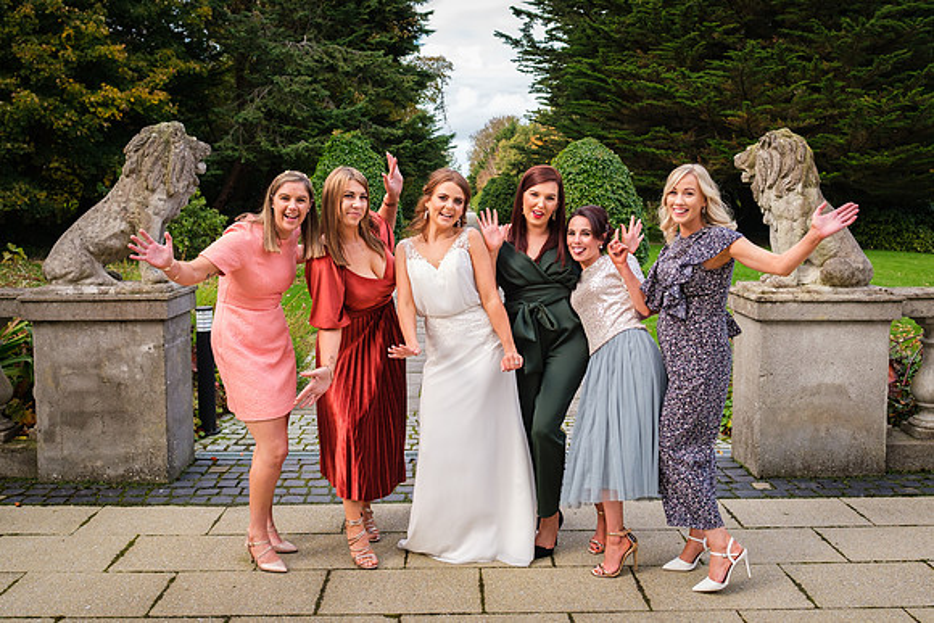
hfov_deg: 58.4
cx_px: 467
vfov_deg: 40.8
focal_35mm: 32
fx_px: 836
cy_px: 268
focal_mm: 16
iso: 200
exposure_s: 1/200
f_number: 3.2
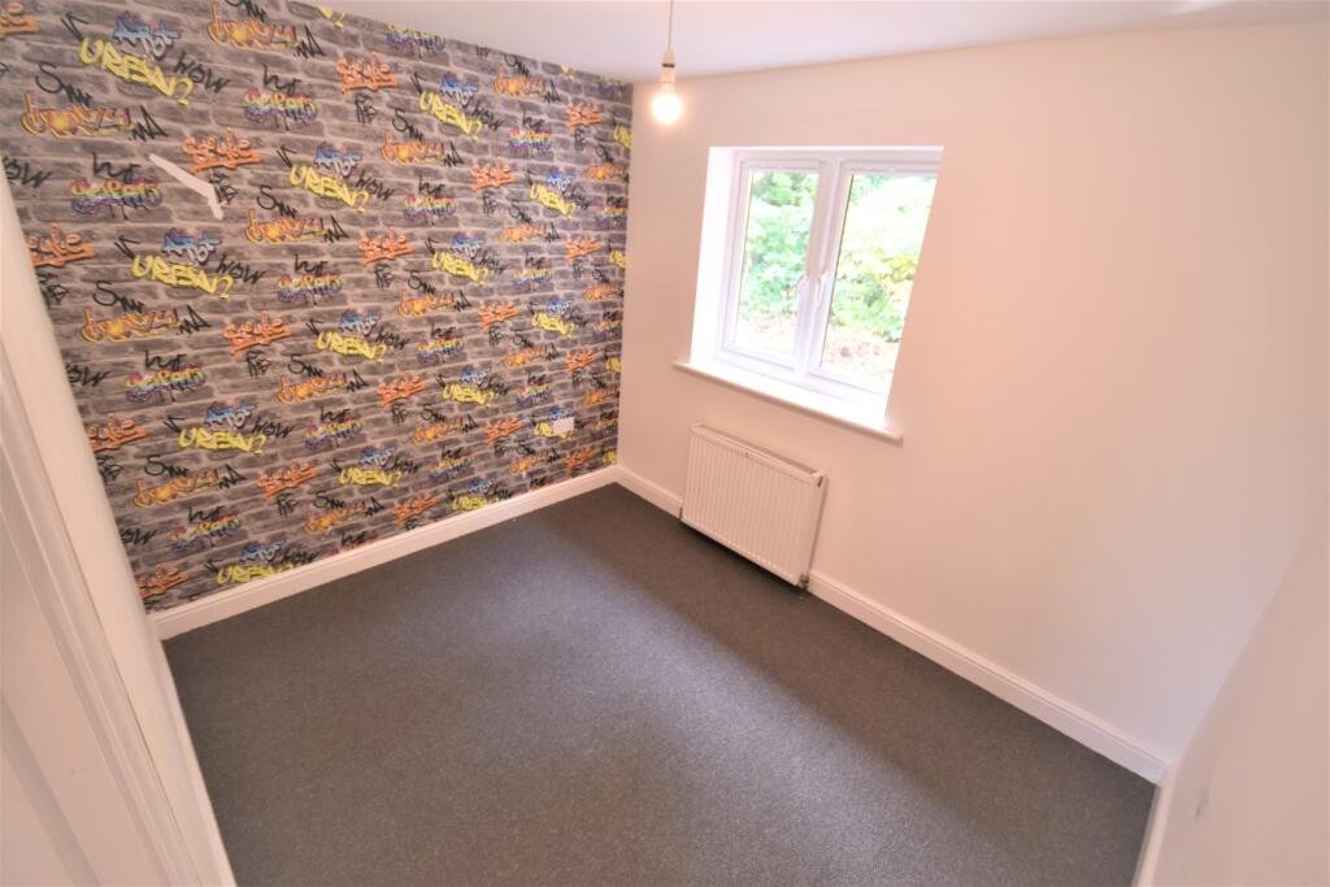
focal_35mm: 15
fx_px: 554
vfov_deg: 77.3
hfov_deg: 100.4
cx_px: 665
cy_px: 444
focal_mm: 10
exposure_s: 1/60
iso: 800
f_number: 4
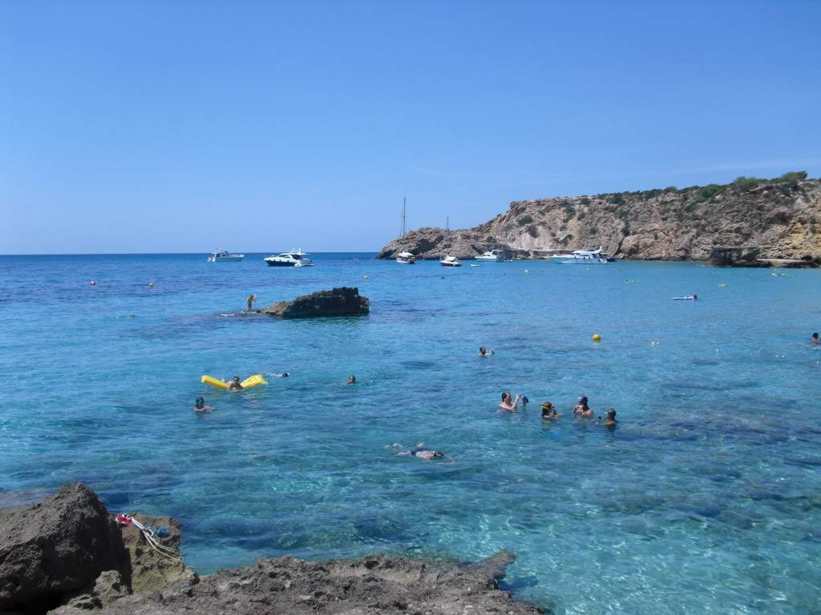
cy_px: 308
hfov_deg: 51.4
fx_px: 854
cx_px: 410
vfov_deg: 39.7
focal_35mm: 36
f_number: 7.8
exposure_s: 1/200
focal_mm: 6.3
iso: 64
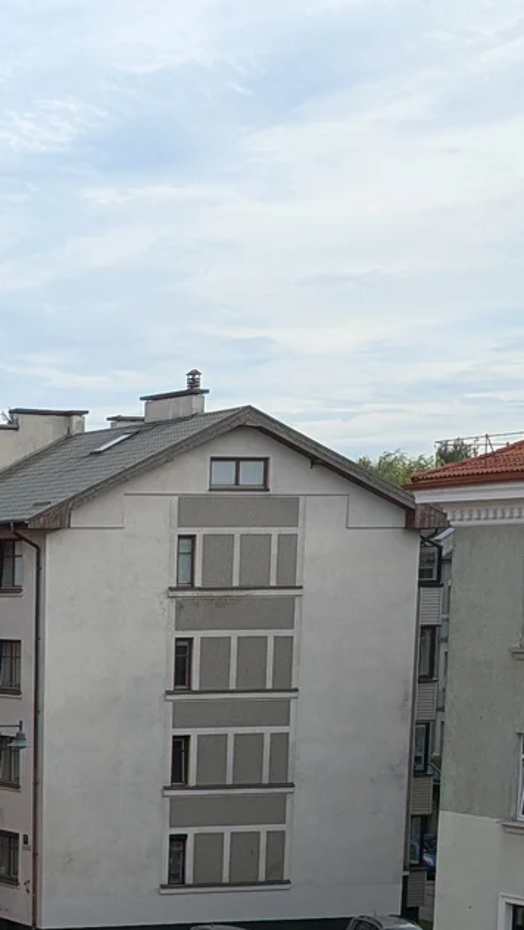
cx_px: -127
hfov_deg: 13.3
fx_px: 2171
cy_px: 1015
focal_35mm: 88
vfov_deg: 22.8
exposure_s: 1/686
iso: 46
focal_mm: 6.81
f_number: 1.85
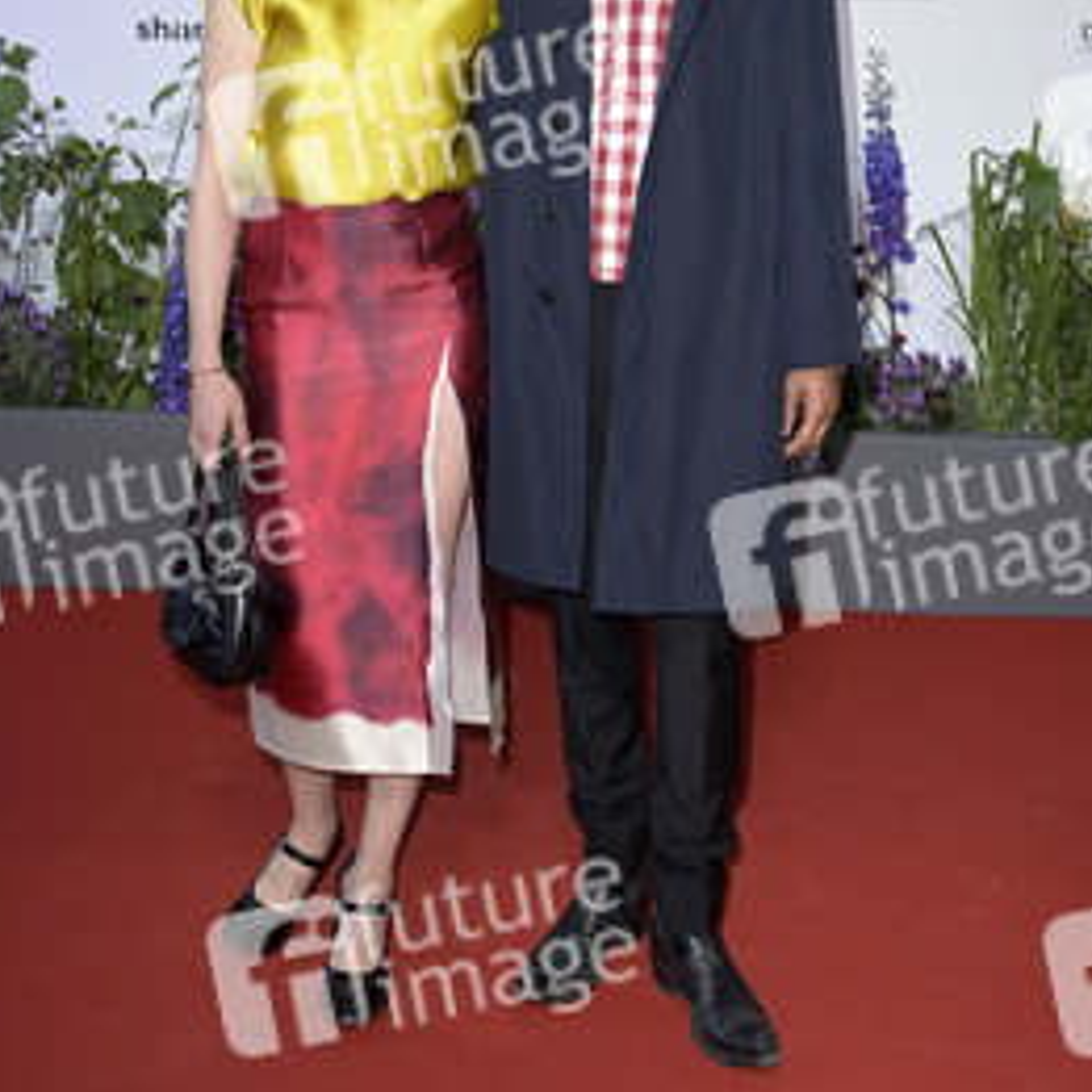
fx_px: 1856
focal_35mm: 52
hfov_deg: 32.8
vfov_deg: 32.4
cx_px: 544
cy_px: 331
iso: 640
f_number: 6.3
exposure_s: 1/250
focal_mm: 40
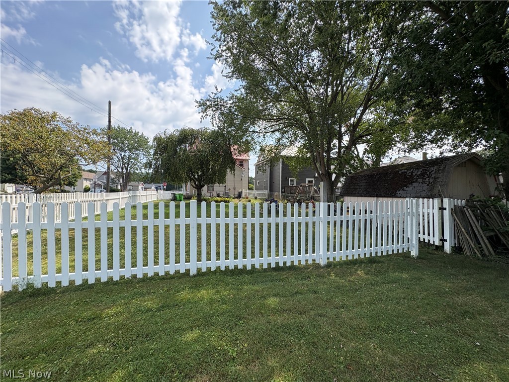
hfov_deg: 102.1
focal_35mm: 14
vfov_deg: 85.7
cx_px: 254
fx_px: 206
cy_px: 191
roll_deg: +0.2
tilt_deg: +0.1
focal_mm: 2.22
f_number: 2.2
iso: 64
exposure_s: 1/1034
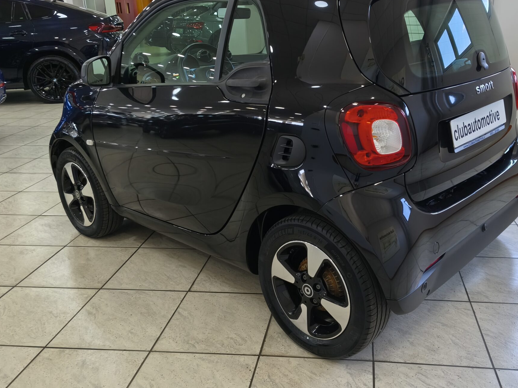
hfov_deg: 53.7
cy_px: 168
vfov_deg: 41.7
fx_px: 509
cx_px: 303
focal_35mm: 34
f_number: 1.7
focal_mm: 5.35
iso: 320
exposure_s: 1/50
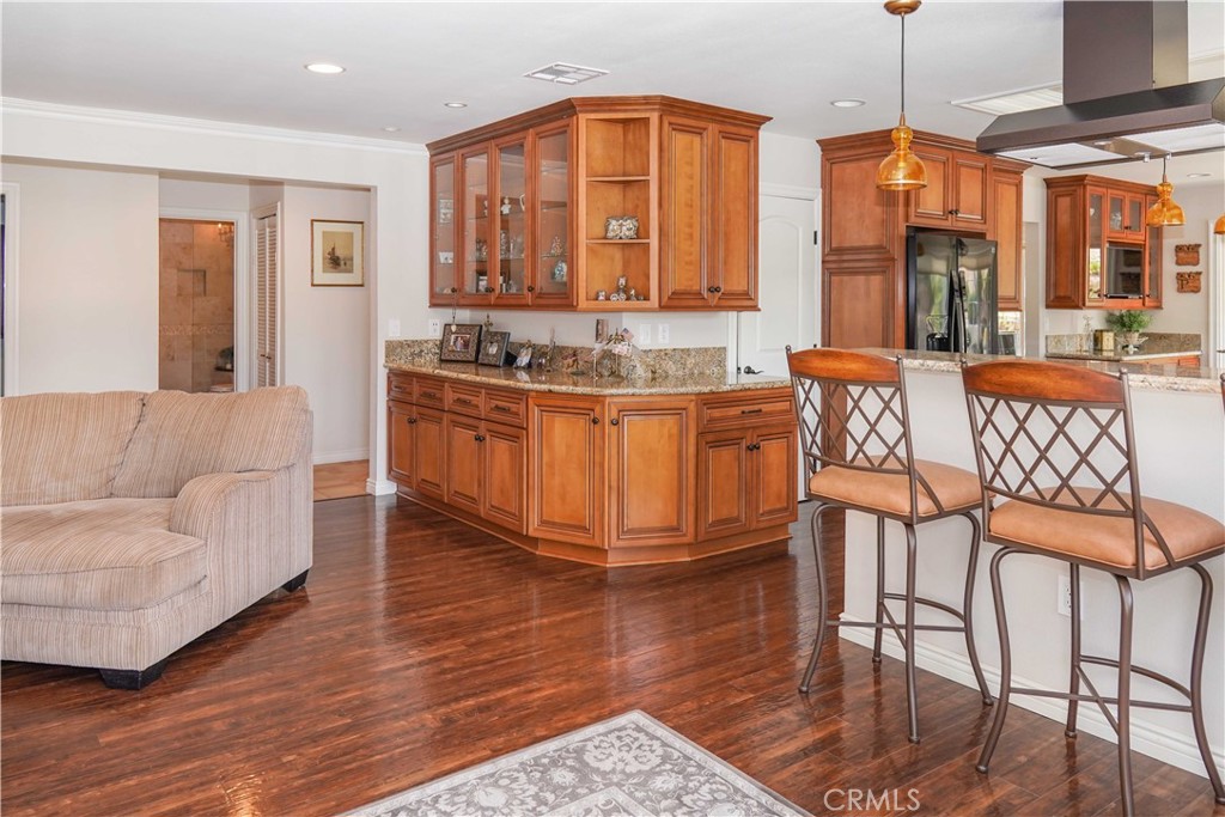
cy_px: 408
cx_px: 612
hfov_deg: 73.7
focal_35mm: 24
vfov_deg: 53.1
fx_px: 817
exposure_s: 1/60
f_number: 4
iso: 250
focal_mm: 16
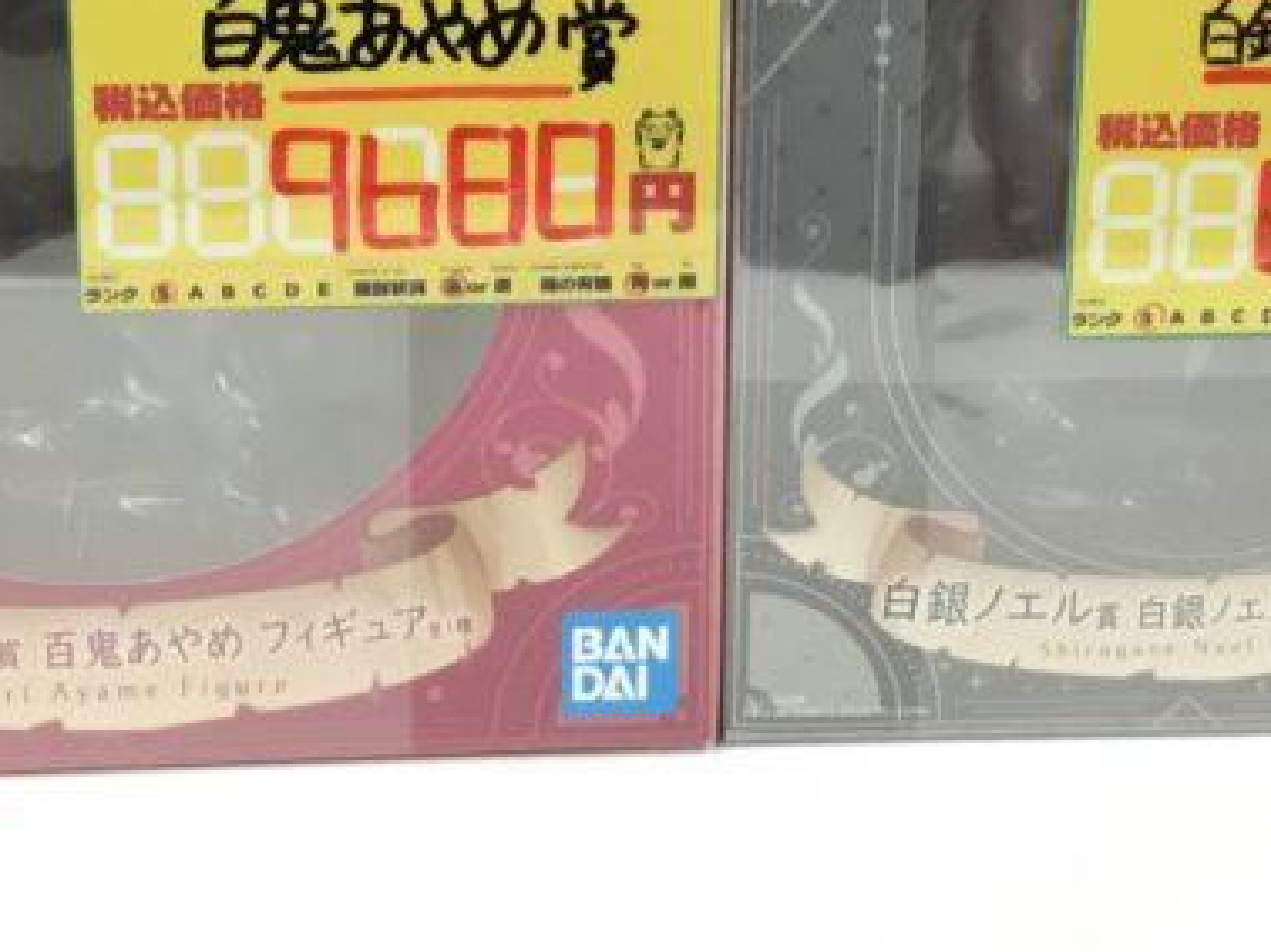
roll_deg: -0.4
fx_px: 3082
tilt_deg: -14.6
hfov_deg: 23.3
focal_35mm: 84
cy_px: -87
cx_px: 615
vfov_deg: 17.0
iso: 80
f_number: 2.4
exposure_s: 1/30
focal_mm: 3.3
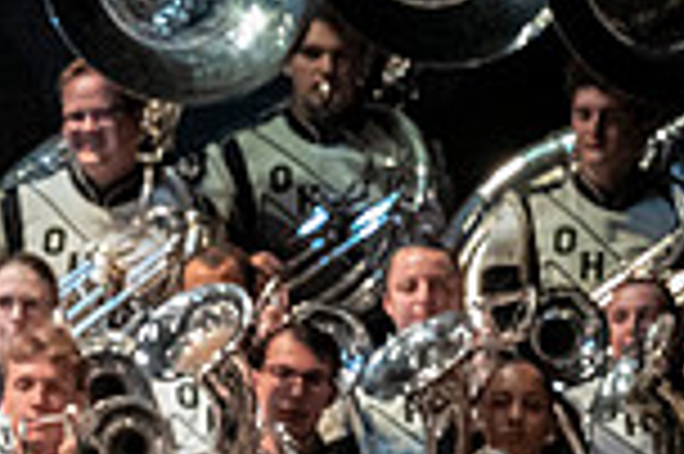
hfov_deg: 2.6
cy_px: 850
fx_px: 15221
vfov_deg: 1.7
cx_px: -472
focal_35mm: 802
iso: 4000
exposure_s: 1/500
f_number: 4
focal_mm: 140
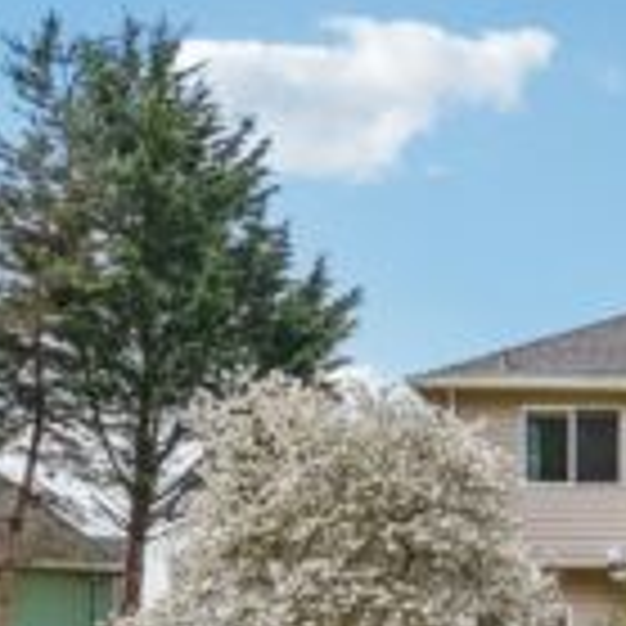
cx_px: 824
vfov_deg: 19.3
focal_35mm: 88
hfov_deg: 18.3
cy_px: 570
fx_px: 1800
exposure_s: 1/200
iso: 100
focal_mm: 24
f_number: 8
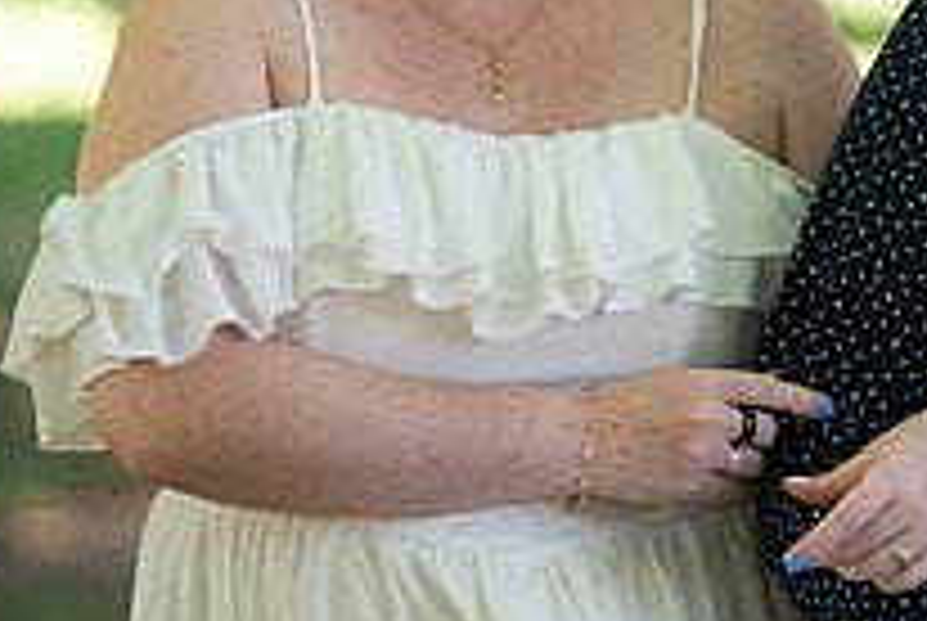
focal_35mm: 618
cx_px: 1191
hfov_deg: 3.3
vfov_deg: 2.2
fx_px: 15936
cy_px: 66
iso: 640
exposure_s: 1/320
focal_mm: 190
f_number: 3.5
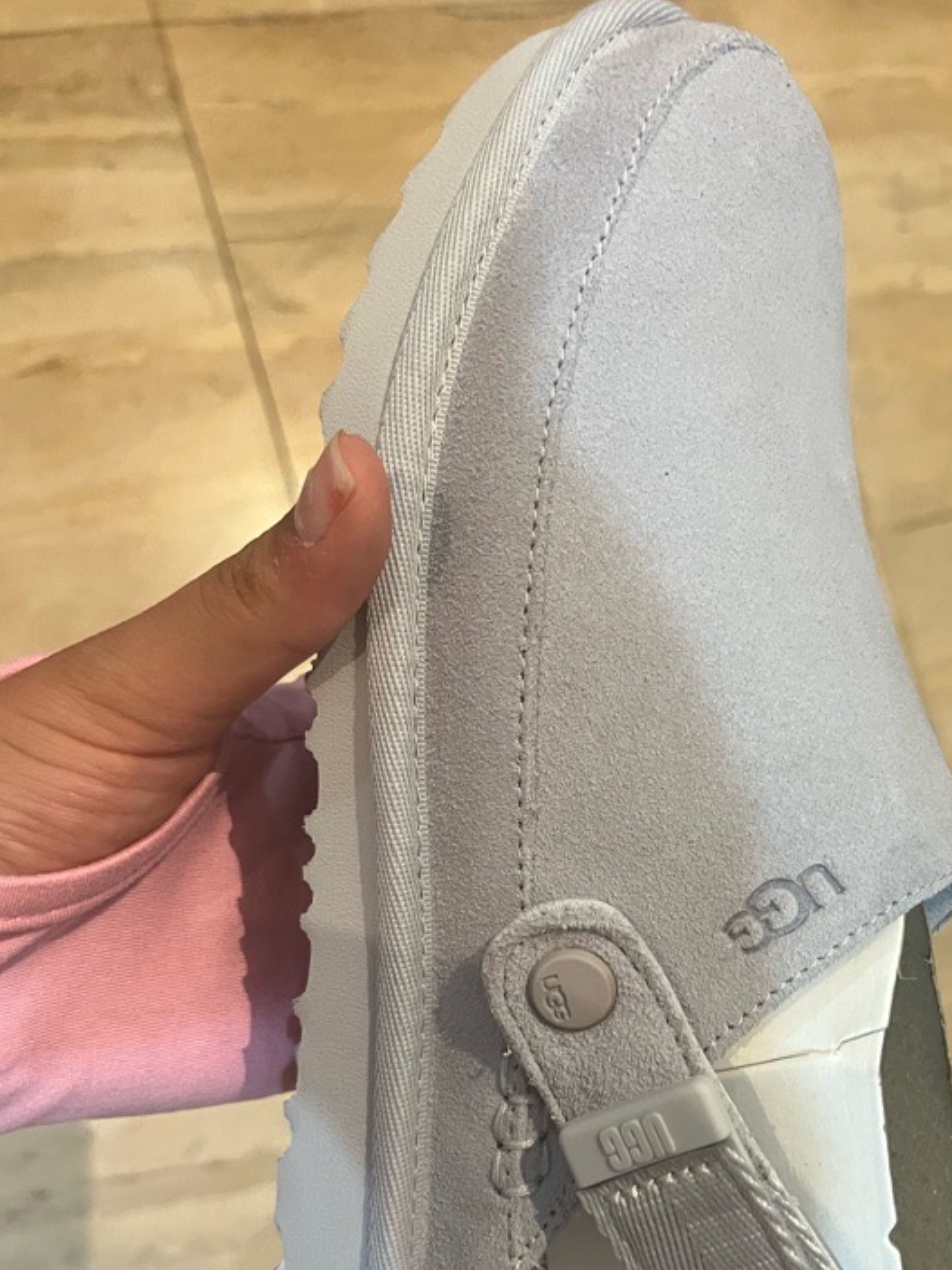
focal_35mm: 37
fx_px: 1357
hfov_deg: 38.1
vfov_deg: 49.4
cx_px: 652
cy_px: 835
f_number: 1.6
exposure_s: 1/50
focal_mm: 5.1
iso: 250
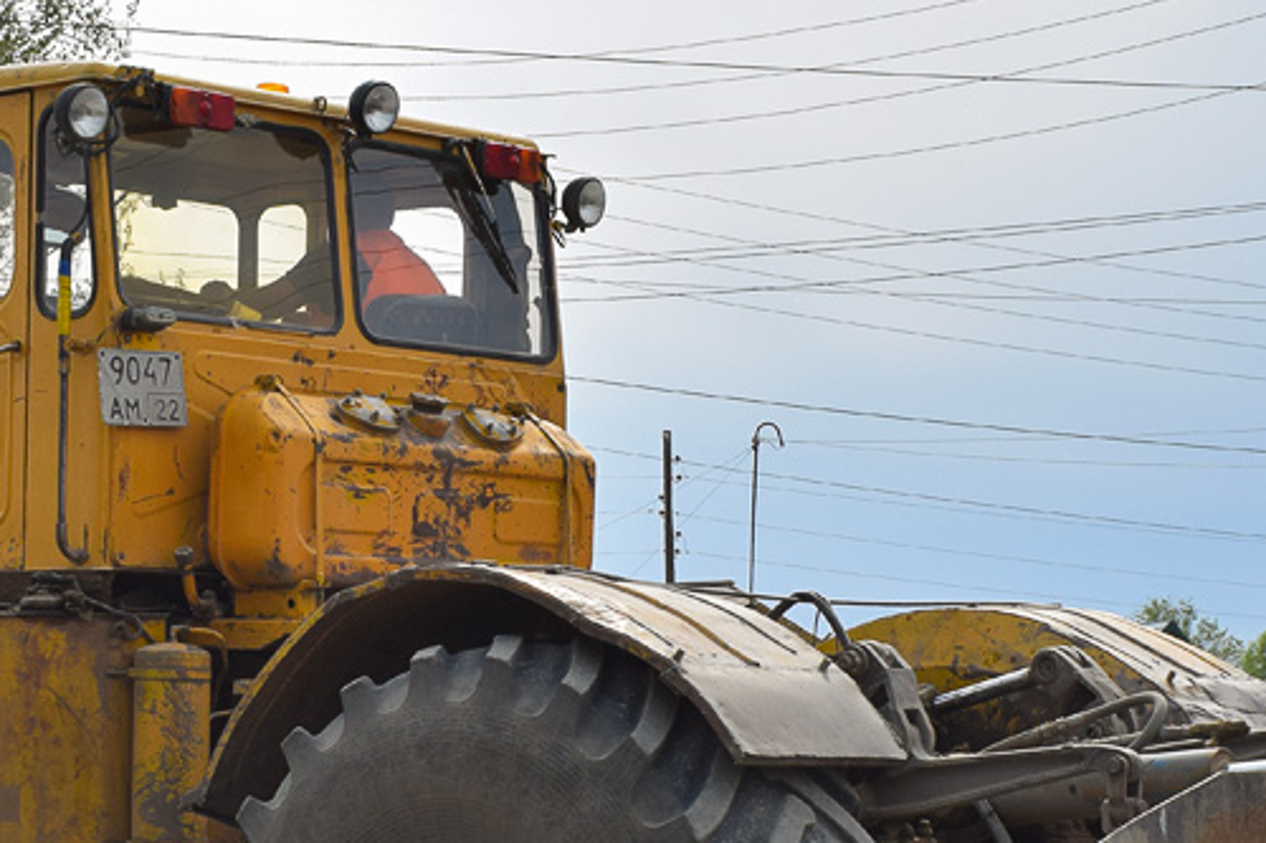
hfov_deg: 21.0
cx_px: 519
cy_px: 547
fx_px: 3417
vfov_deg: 14.0
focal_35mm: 97
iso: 200
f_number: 10
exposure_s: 1/400
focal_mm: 27
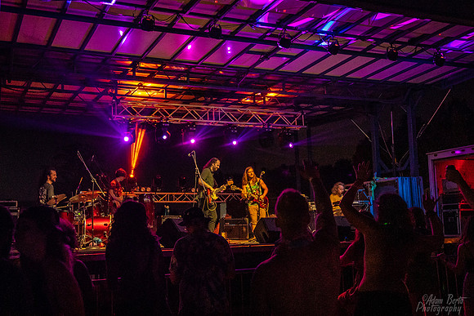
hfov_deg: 46.4
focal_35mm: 42
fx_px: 553
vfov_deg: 31.9
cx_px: 237
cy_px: 158
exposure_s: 1/100
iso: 6400
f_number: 2.8
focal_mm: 28
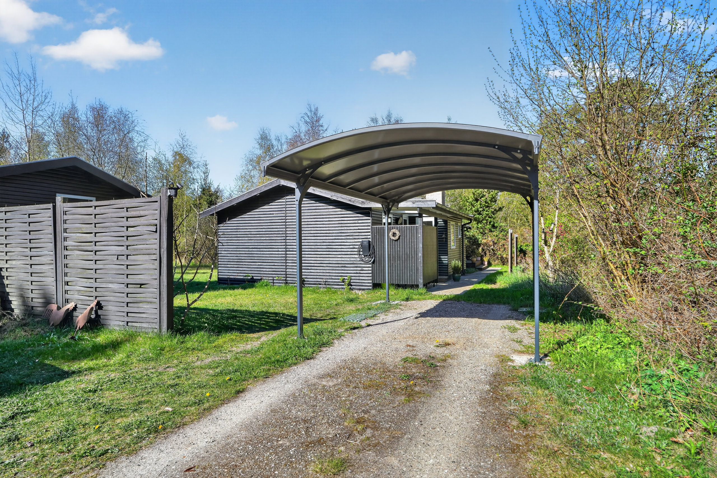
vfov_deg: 61.9
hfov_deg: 84.0
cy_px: 239
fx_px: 398
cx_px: 358
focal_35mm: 20
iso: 400
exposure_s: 1/160
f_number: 8
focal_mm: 20
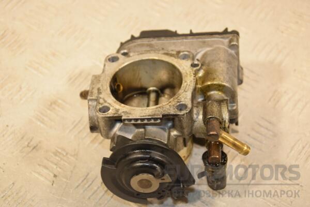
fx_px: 672
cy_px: 104
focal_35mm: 78
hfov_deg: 26.0
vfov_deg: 17.5
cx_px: 155
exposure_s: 1/200
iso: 800
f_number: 5.6
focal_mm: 52
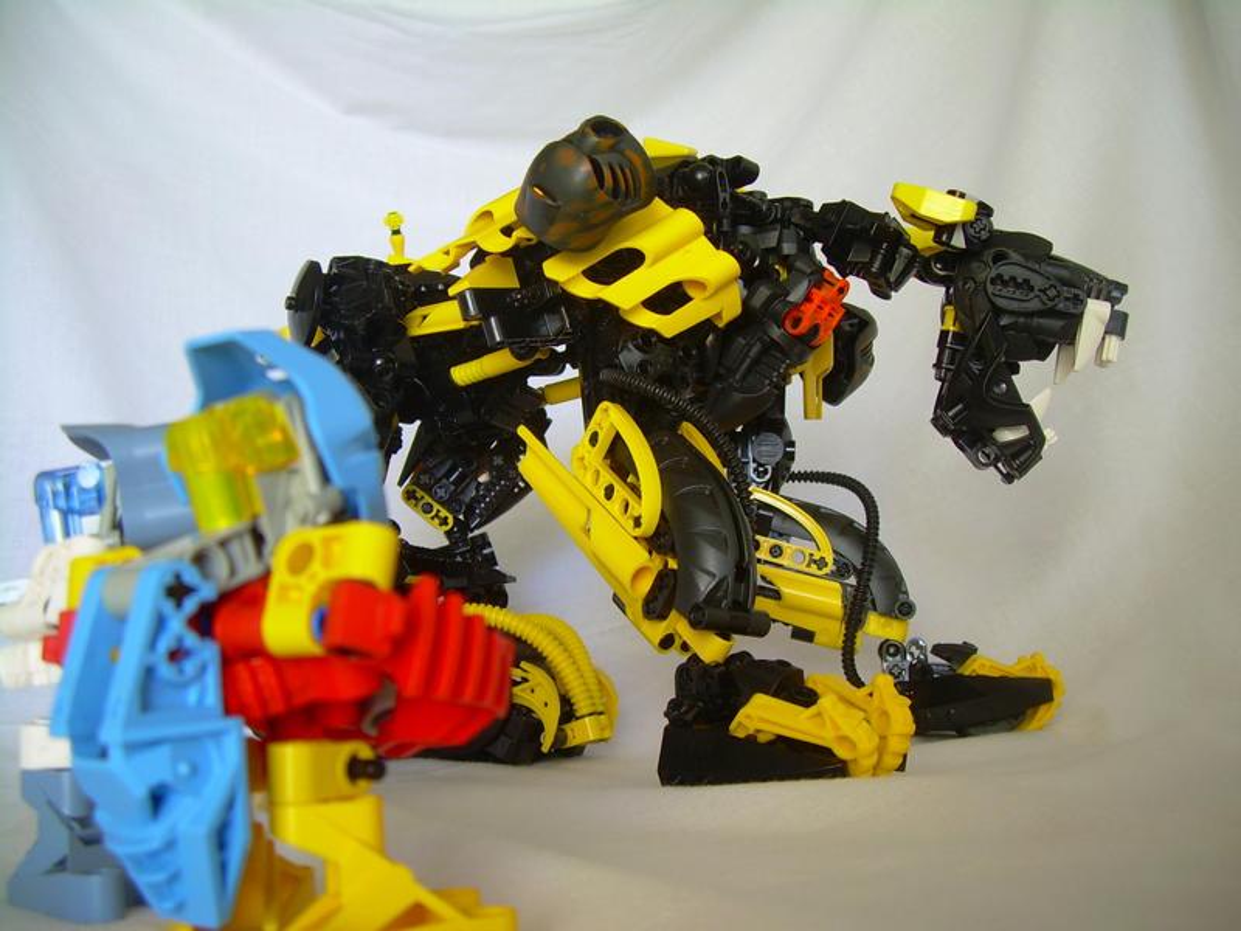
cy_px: 466
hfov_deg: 49.0
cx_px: 620
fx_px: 1362
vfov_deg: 37.7
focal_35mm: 38
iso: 50
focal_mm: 6.3
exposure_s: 1/25.2
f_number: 2.8
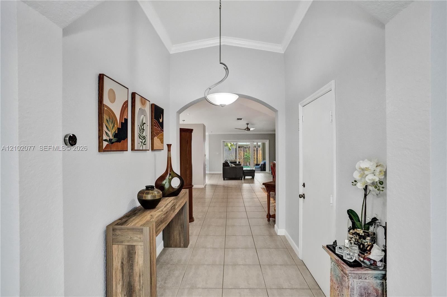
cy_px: 148
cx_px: 224
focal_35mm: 16
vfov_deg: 73.6
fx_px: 198
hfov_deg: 96.8
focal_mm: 16
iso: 3200
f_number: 5
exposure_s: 1/250
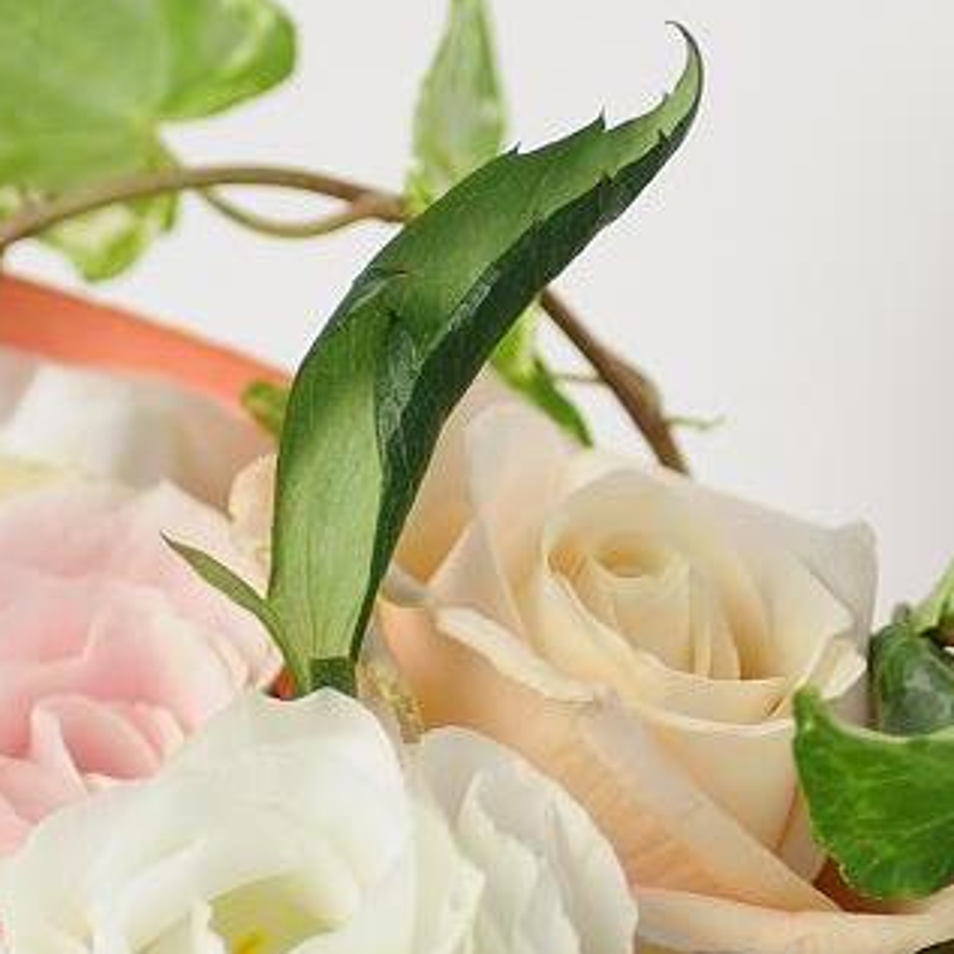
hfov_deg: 3.8
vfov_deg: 3.7
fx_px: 14530
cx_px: 98
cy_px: 1861
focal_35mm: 466
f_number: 3
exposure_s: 1/50
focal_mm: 90
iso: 200
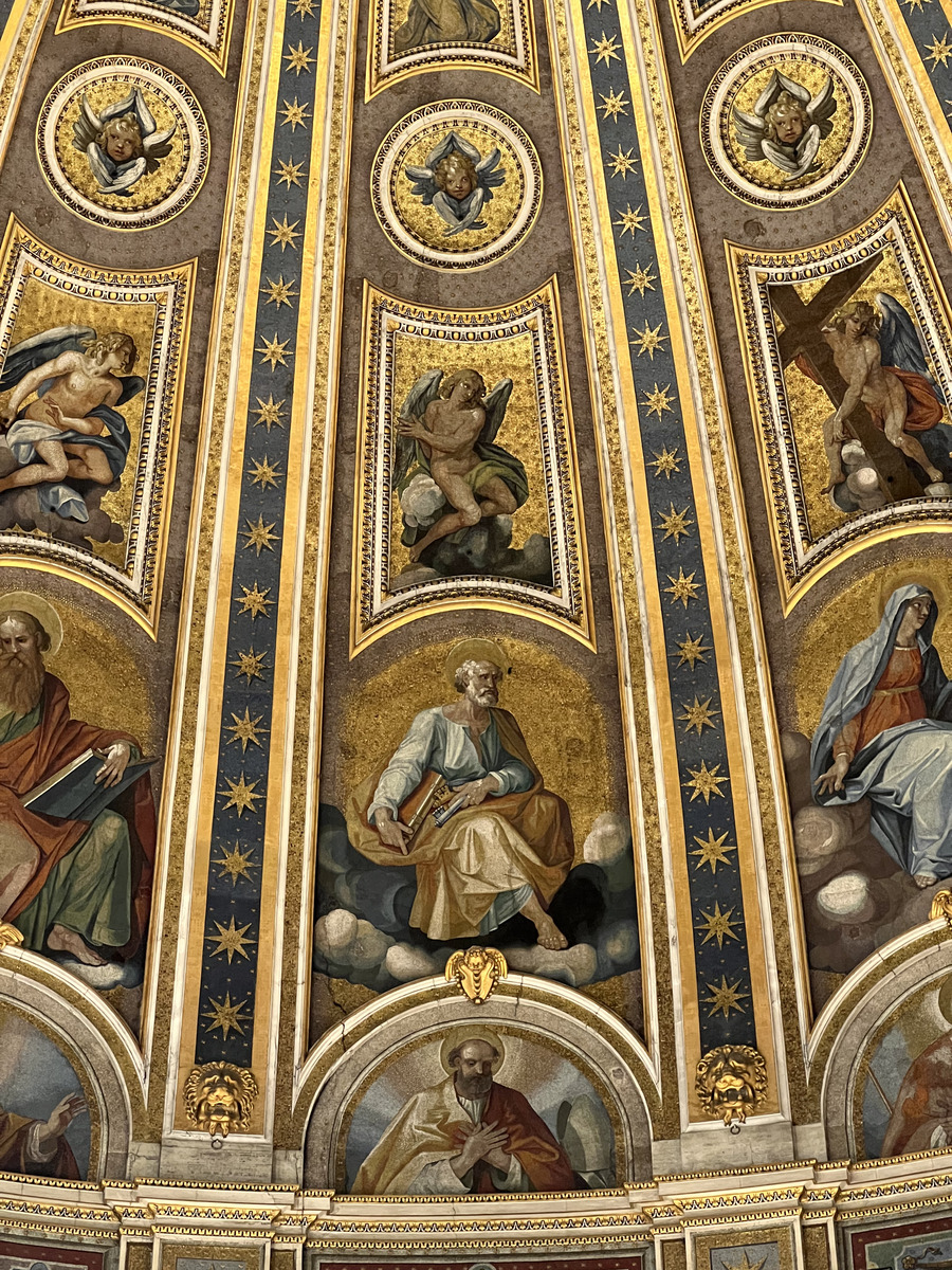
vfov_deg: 25.3
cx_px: 476
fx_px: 2824
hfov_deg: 19.1
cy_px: 635
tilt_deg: +38.5
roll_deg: +0.5
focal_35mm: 77
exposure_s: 1/50
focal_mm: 9
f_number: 2.8
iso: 640
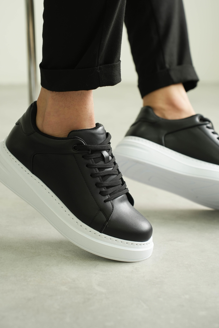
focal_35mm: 77
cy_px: 151
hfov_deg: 17.7
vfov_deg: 26.3
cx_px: 95
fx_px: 703
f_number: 4
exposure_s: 1/200
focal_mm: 67
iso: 500
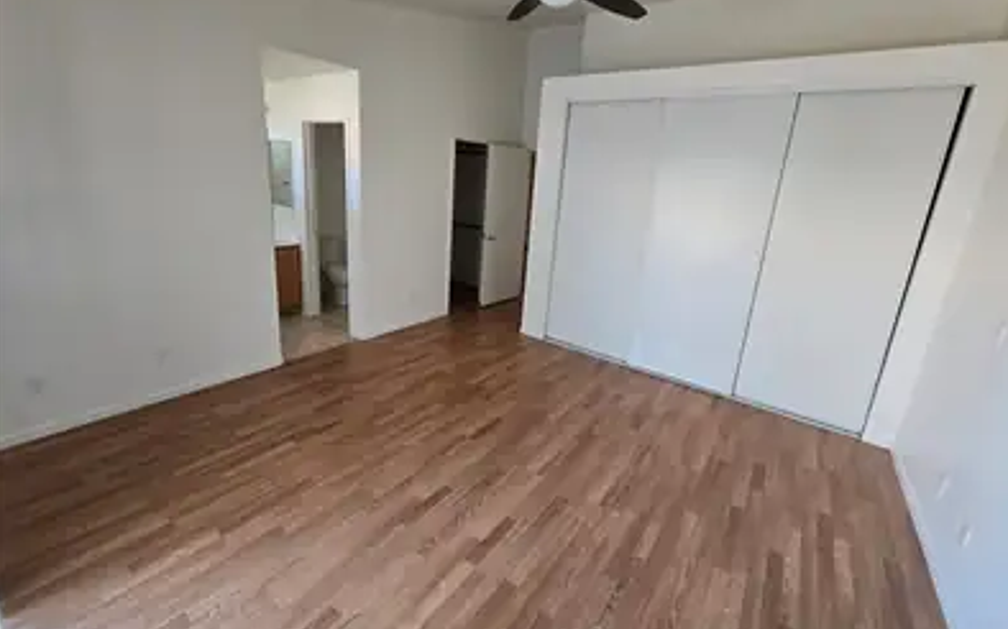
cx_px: 507
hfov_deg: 105.3
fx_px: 384
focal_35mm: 14
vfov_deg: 78.4
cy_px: 286
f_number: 2.2
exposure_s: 1/60
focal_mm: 2.2
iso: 200
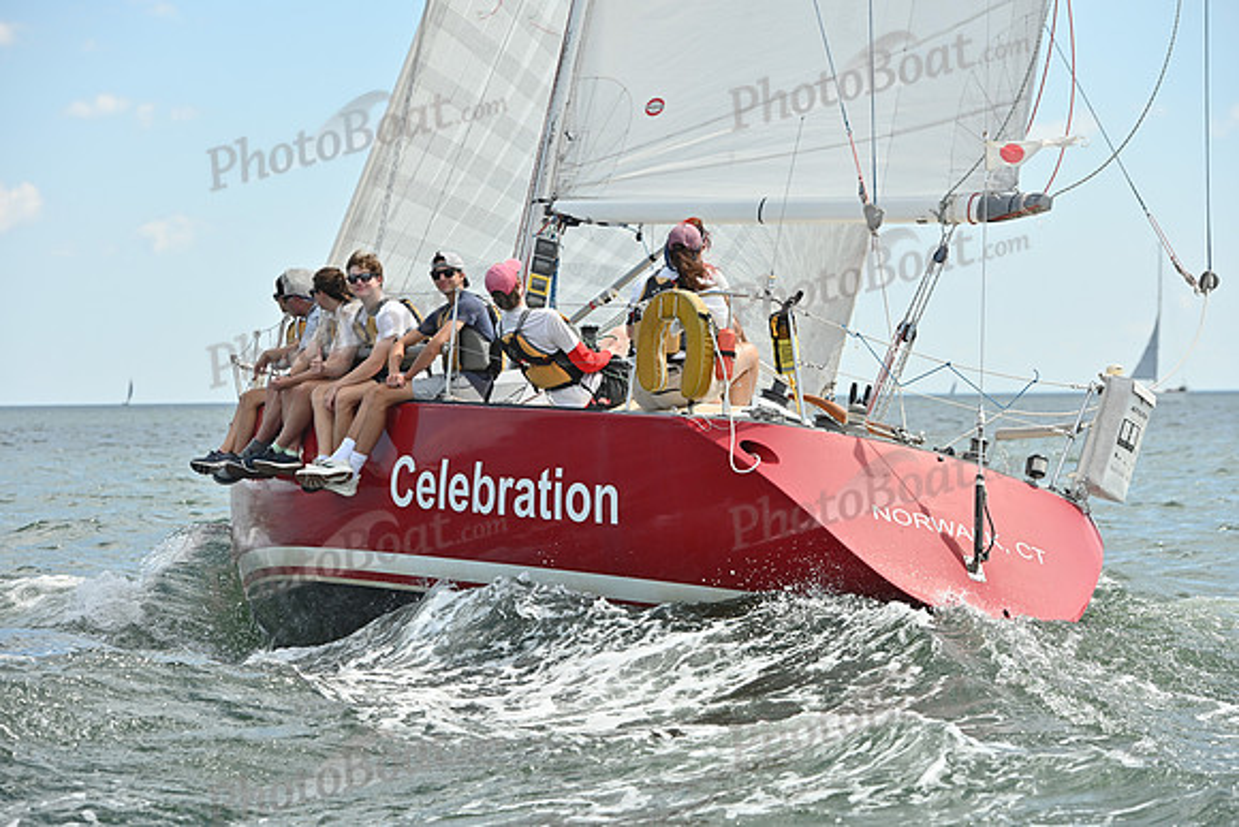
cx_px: 620
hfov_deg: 15.8
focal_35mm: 130
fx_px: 4475
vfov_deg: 10.6
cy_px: 414
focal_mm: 130
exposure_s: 1/1250
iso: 250
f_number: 6.3
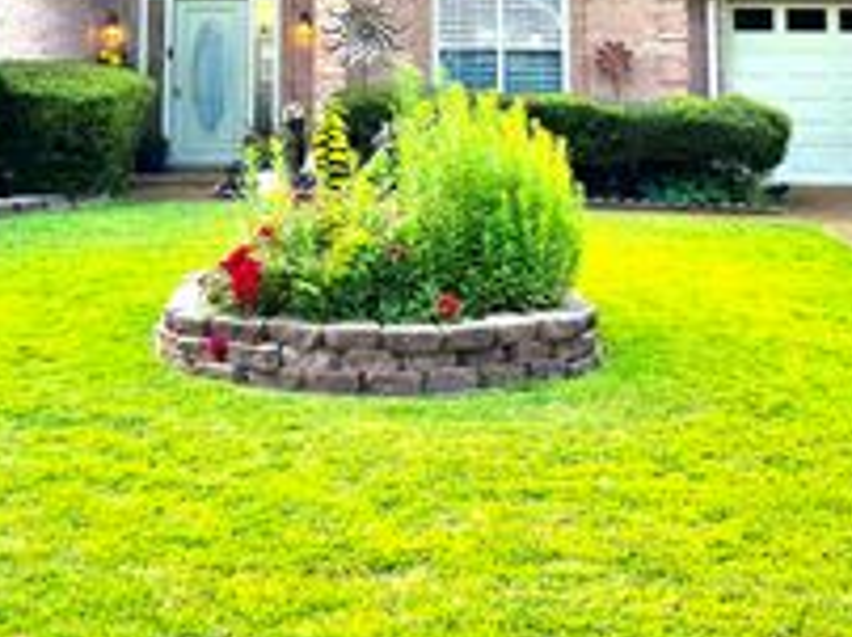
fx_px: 1401
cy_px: -19
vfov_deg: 24.3
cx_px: 325
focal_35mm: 57
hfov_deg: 33.7
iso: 80
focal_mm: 6.3
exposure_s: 1/4237
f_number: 1.7
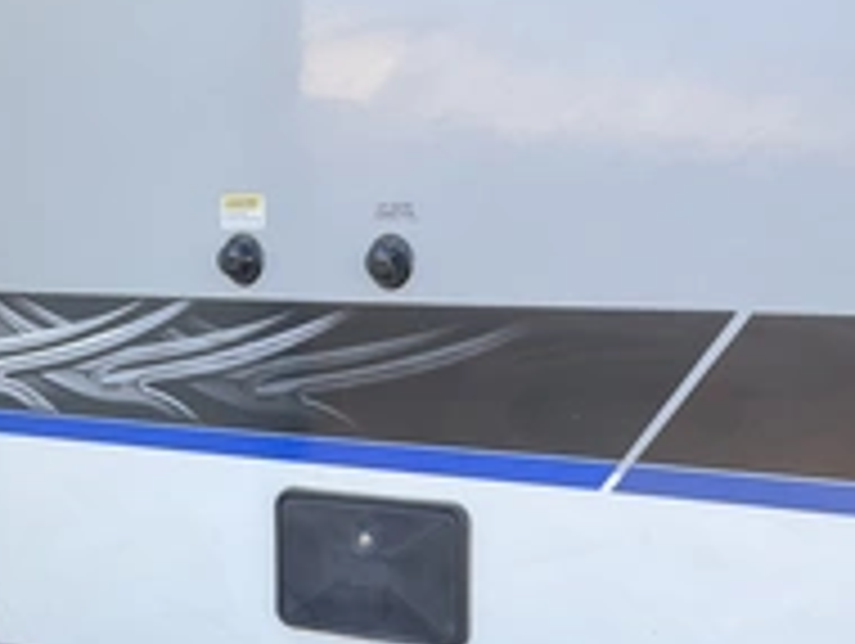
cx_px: 477
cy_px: 608
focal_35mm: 61
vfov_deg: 23.3
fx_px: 1509
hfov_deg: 31.6
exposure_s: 1/305
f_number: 1.8
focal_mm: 3
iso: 25
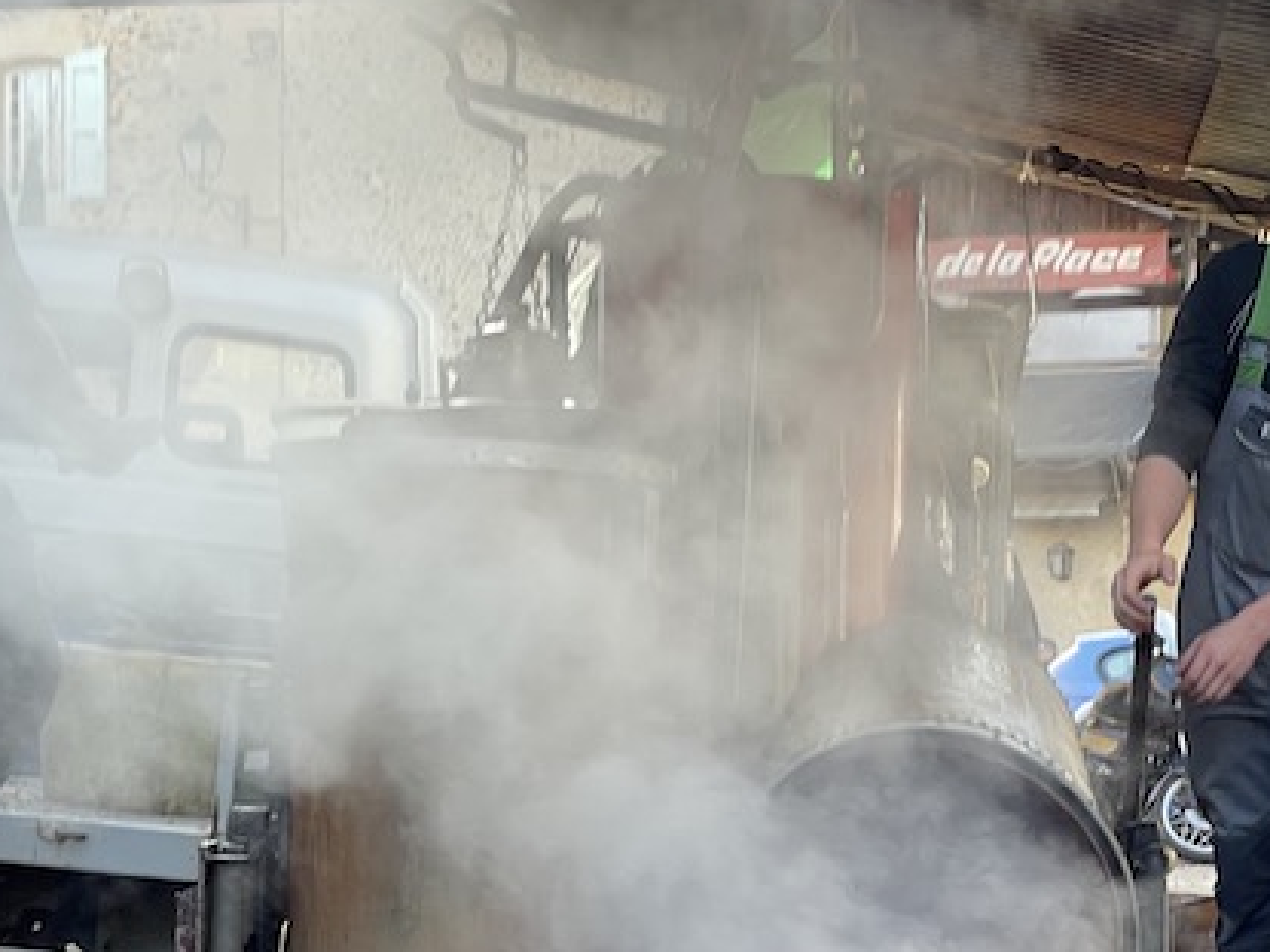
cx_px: 913
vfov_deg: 14.6
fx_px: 3669
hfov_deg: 19.5
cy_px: 873
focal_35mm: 100
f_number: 2
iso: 40
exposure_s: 1/99
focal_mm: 6
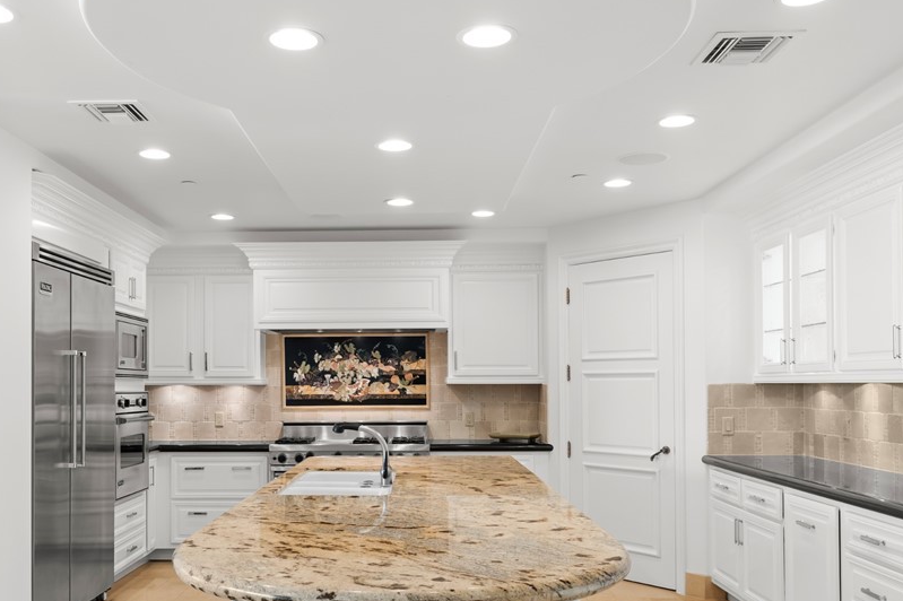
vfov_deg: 38.6
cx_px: 382
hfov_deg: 55.6
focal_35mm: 34
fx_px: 852
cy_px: 376
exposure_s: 1/15
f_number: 8
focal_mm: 25
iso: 400
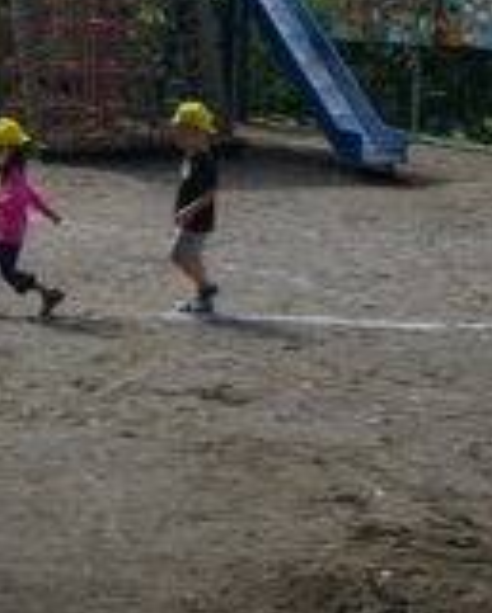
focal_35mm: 115
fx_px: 2094
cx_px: -133
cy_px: 150
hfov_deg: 13.0
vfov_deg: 16.6
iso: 200
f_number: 8
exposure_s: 1/250
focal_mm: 33
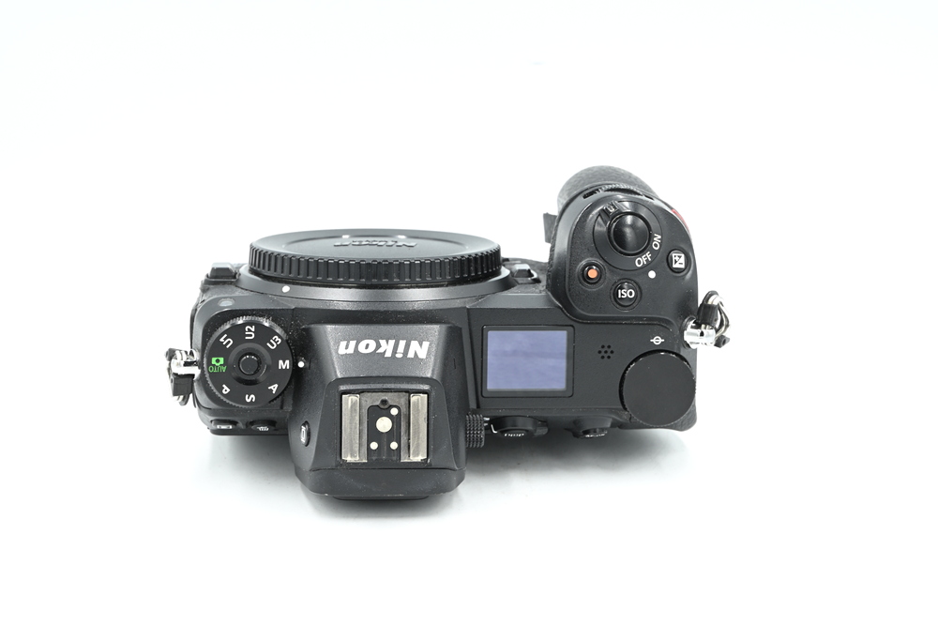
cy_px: 313
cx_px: 469
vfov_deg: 18.2
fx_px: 1954
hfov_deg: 27.0
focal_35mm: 75
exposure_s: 1/13
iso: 200
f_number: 14
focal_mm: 75
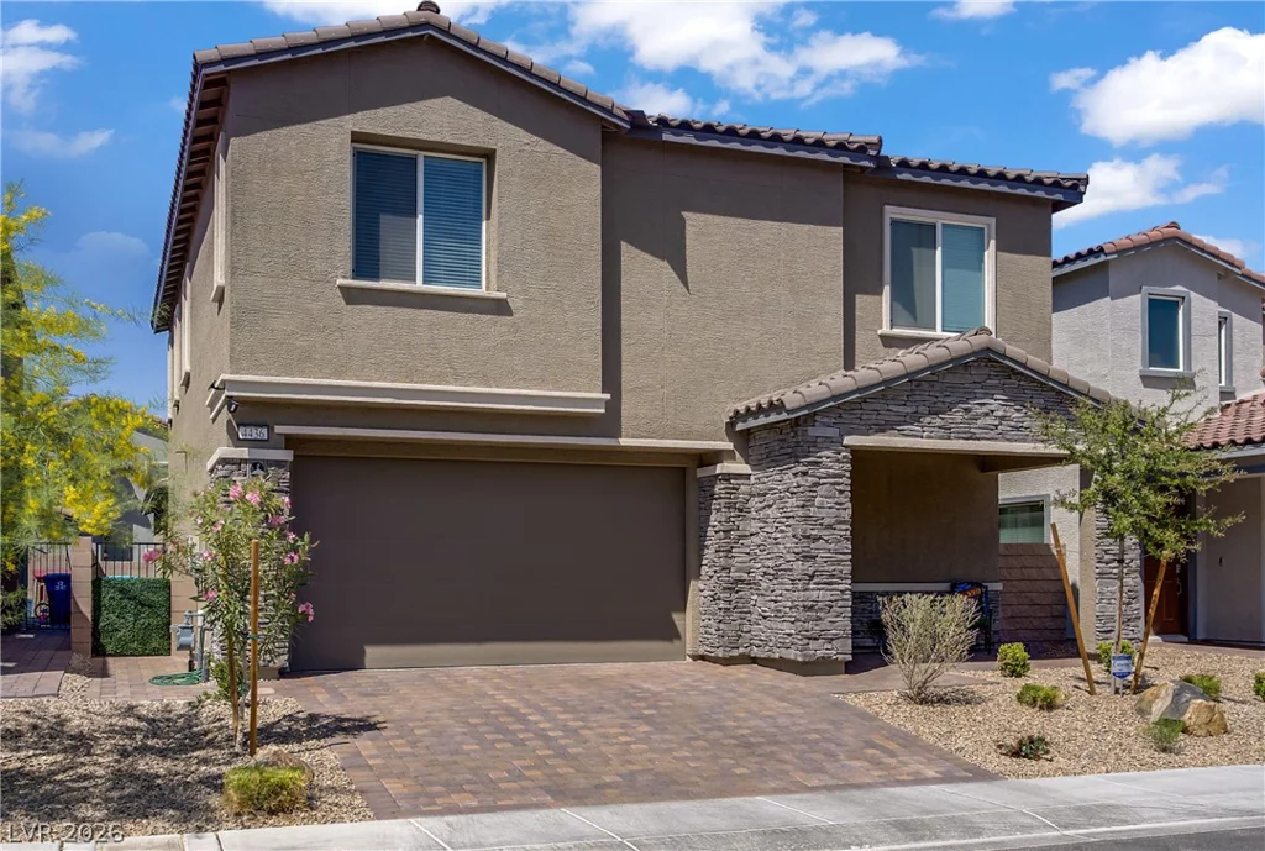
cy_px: 426
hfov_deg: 53.0
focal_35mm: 36
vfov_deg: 37.1
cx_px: 632
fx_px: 1269
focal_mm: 24
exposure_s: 1/400
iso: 100
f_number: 7.1
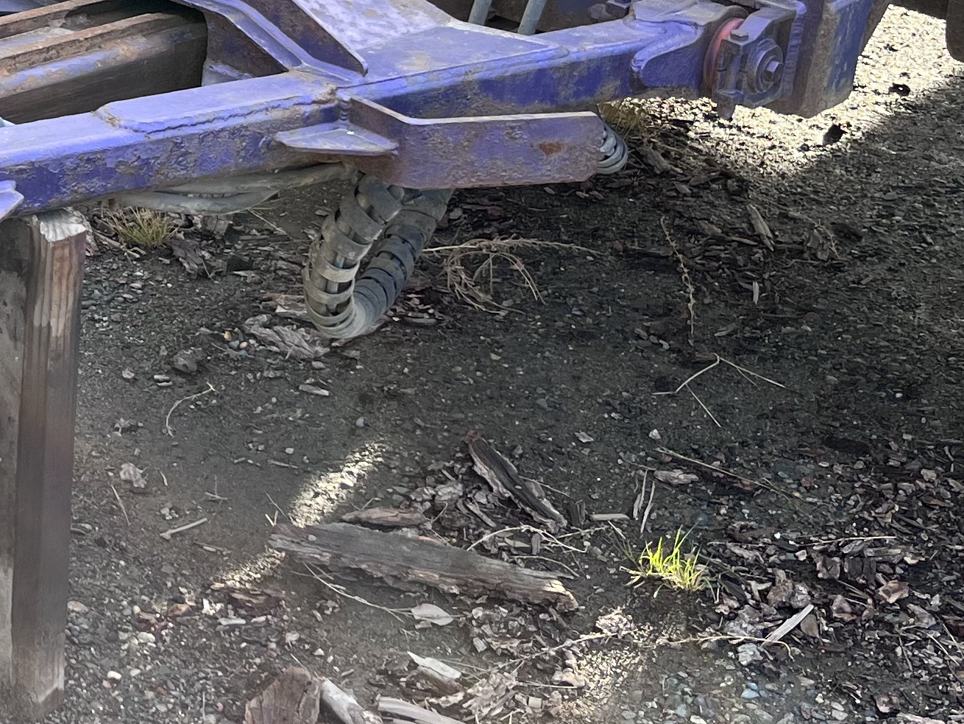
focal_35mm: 80
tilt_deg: -22.7
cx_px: -249
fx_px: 2228
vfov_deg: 18.2
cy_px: 82
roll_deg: +0.5
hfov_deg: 22.2
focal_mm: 5.1
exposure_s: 1/279
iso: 40
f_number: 1.6
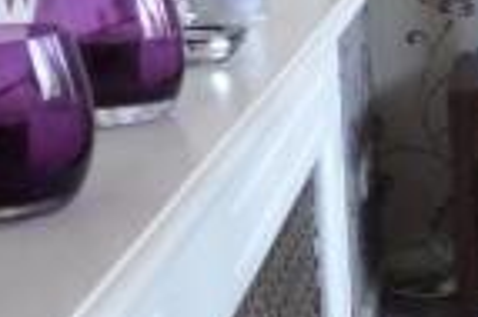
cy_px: 55
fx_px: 1353
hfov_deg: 17.1
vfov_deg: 13.3
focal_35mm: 102
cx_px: 807
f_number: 3.1
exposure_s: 1/30
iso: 200
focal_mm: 4.3
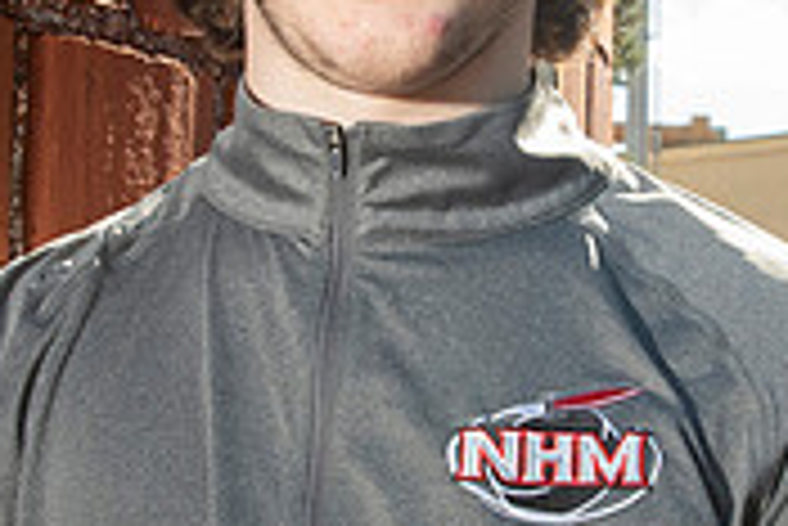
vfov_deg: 9.4
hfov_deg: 14.0
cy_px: 169
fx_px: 3198
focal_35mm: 146
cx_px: 527
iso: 800
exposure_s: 1/160
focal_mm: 44
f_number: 13
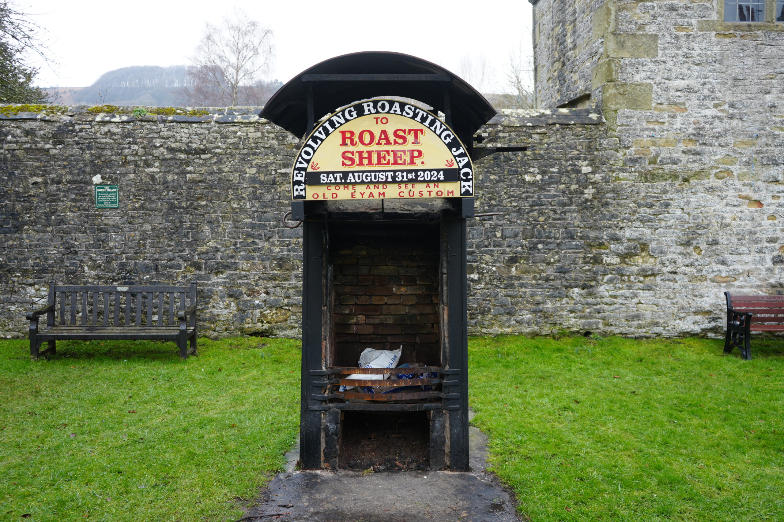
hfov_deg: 58.7
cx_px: 392
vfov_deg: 41.1
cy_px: 261
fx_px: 697
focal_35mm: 32
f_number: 4
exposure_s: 1/60
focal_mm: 32
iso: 160
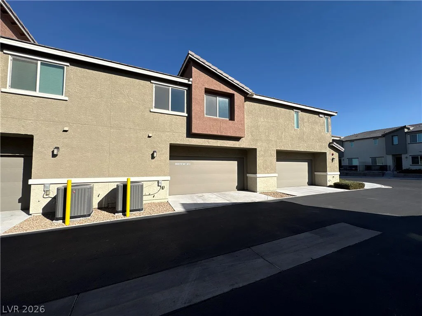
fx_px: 171
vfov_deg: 85.7
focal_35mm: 14
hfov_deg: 102.1
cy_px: 158
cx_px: 211
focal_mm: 2.22
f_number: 2.2
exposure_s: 1/3247
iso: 50
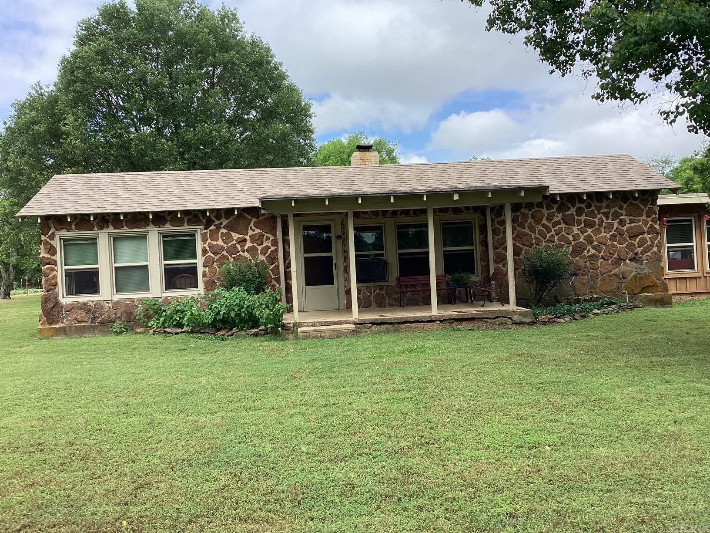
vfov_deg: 45.4
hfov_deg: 58.4
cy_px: 266
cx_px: 355
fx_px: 636
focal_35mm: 31
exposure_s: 1/721
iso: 25
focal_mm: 3.3
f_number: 2.4
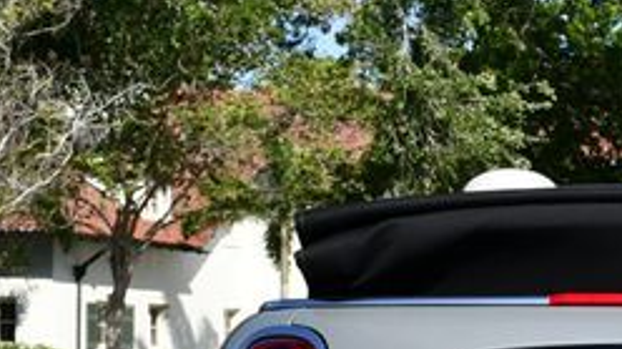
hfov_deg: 13.5
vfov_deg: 7.6
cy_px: 444
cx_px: 655
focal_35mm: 157
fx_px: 2587
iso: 125
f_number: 8
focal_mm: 29
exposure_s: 1/250
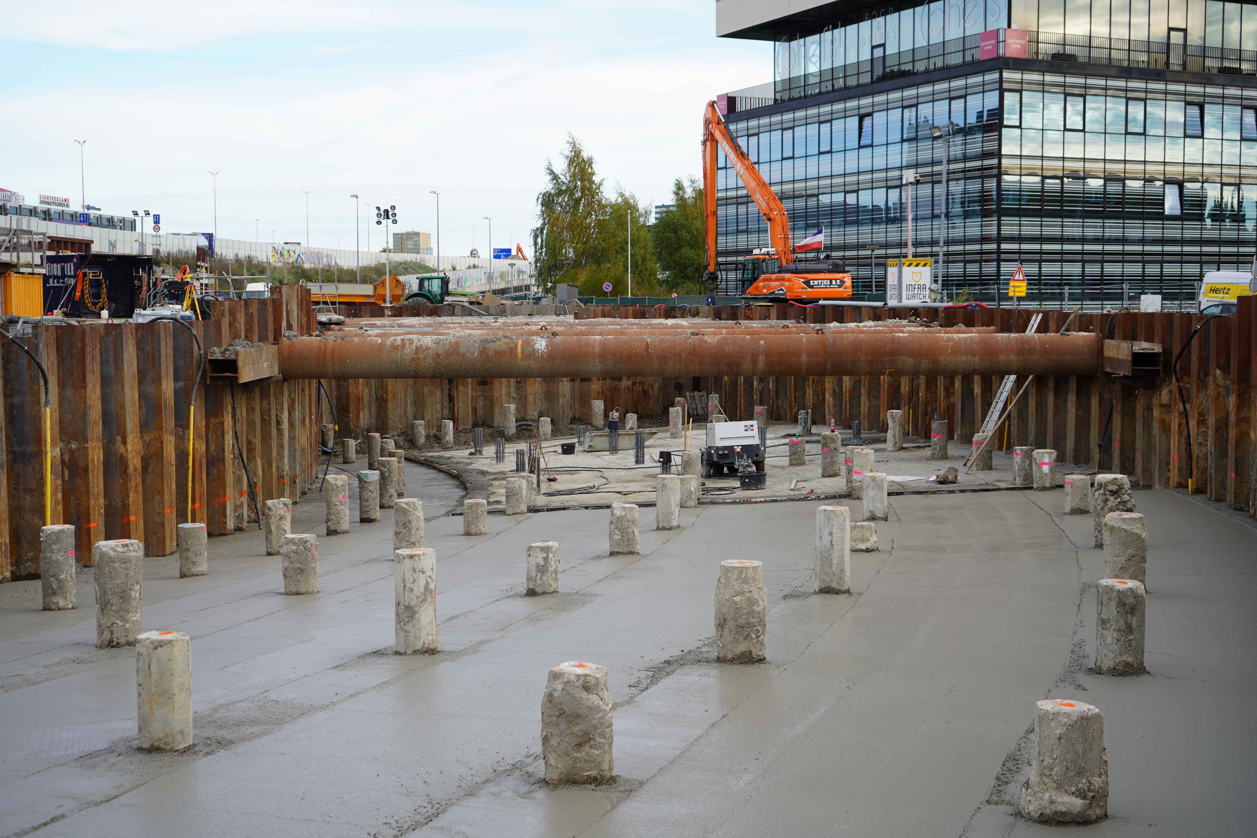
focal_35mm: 43
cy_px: 419
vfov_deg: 31.2
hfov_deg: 45.4
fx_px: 1501
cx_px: 628
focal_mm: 43
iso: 100
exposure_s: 1/200
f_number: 5
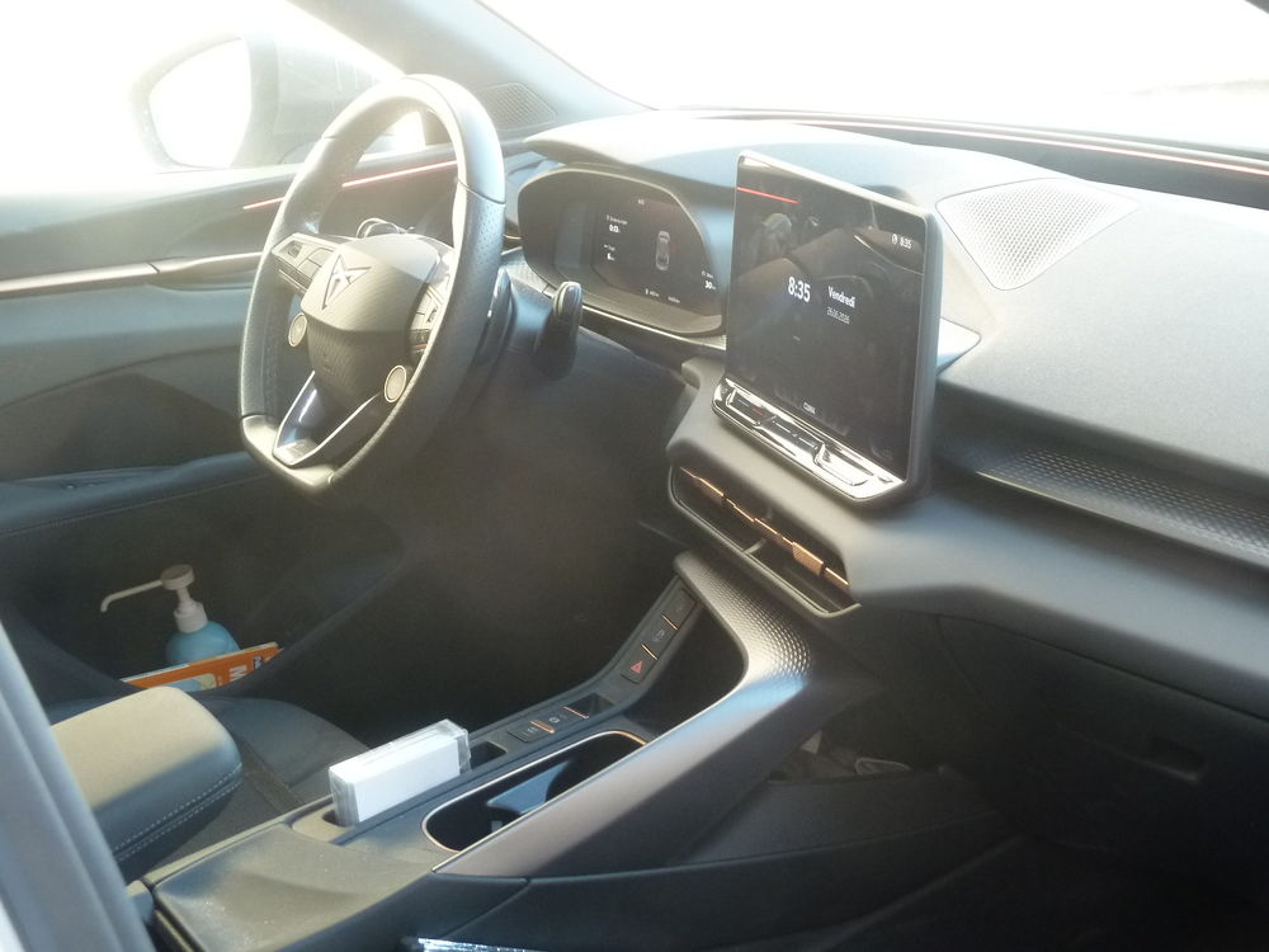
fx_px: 2016
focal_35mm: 55
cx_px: 634
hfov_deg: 34.9
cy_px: 476
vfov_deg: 26.6
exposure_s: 1/40
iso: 320
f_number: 3.9
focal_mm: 9.1
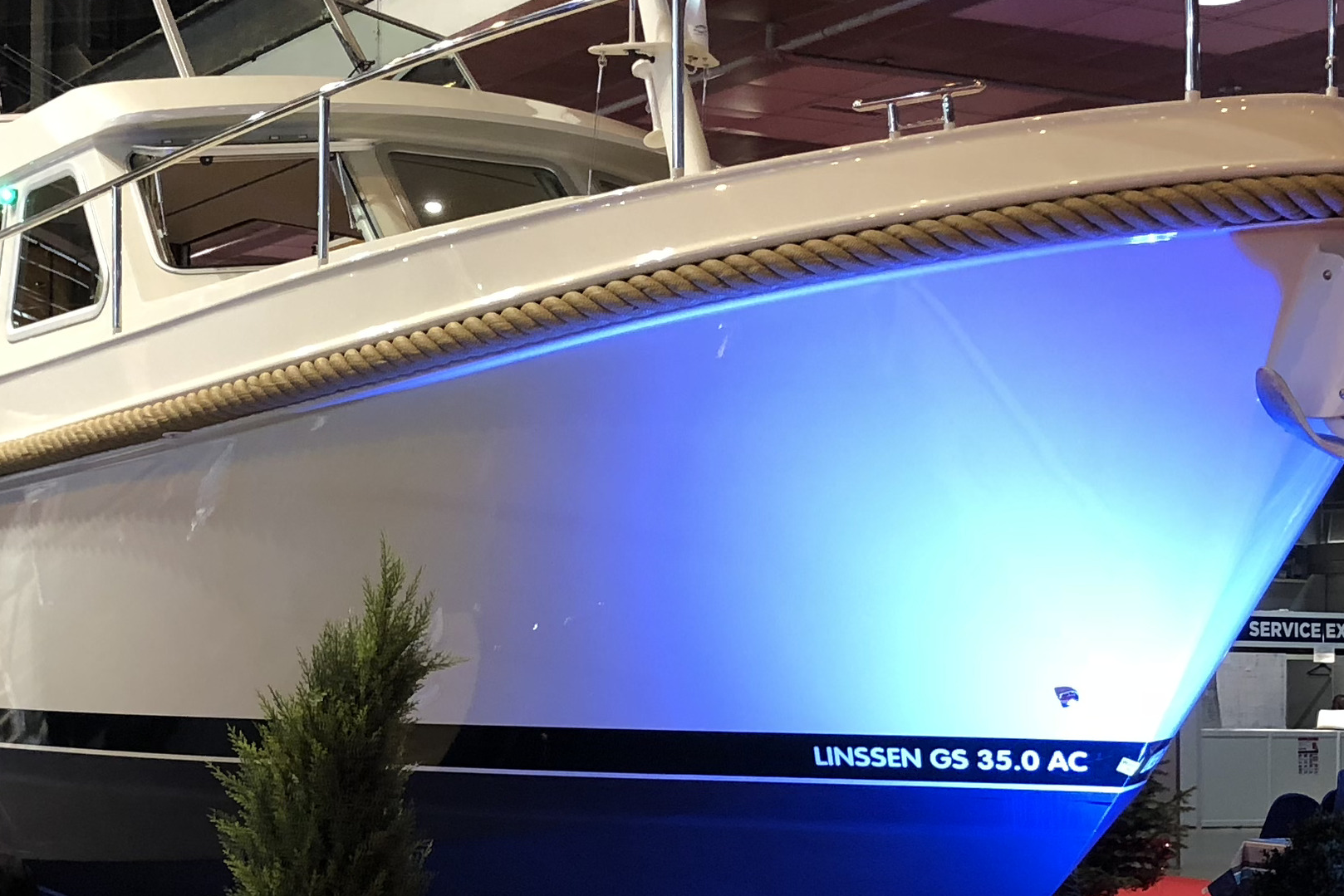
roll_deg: -0.1
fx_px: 2688
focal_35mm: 72
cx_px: 508
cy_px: 618
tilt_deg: +2.5
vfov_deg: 18.9
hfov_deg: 28.0
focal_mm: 4
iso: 50
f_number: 1.8
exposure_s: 1/17
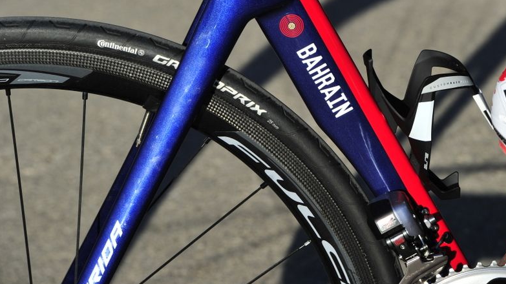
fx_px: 3675
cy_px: 74
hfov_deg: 7.9
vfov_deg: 4.4
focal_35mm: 274
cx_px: 317
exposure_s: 1/1000
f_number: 8
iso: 400
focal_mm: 200
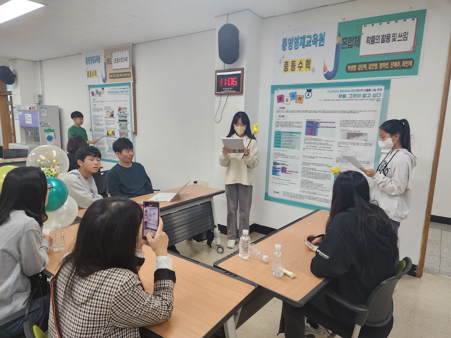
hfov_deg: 73.9
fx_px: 300
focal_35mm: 23
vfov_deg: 58.9
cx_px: 226
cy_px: 169
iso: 200
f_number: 1.8
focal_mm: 6.4
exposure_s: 1/120
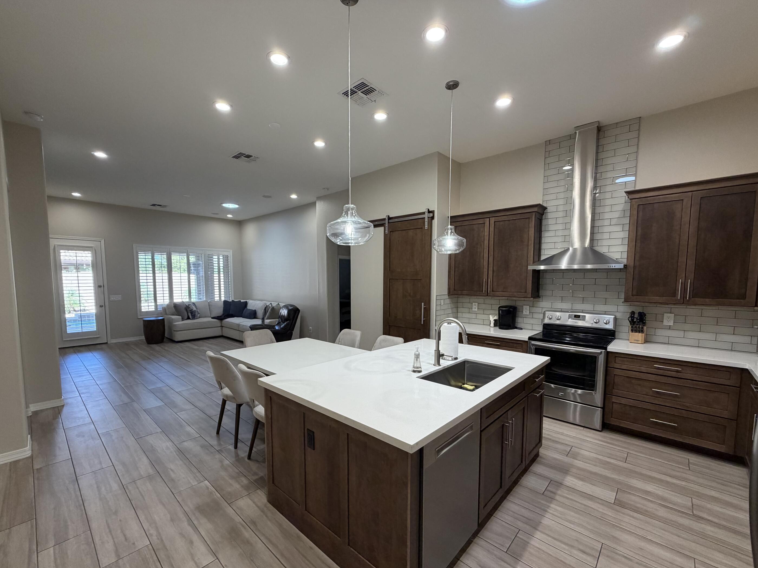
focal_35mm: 15
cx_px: 371
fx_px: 328
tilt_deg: -4.8
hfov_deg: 98.2
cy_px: 304
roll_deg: +0.3
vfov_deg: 81.6
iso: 200
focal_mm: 2.22
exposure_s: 1/120
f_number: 2.2
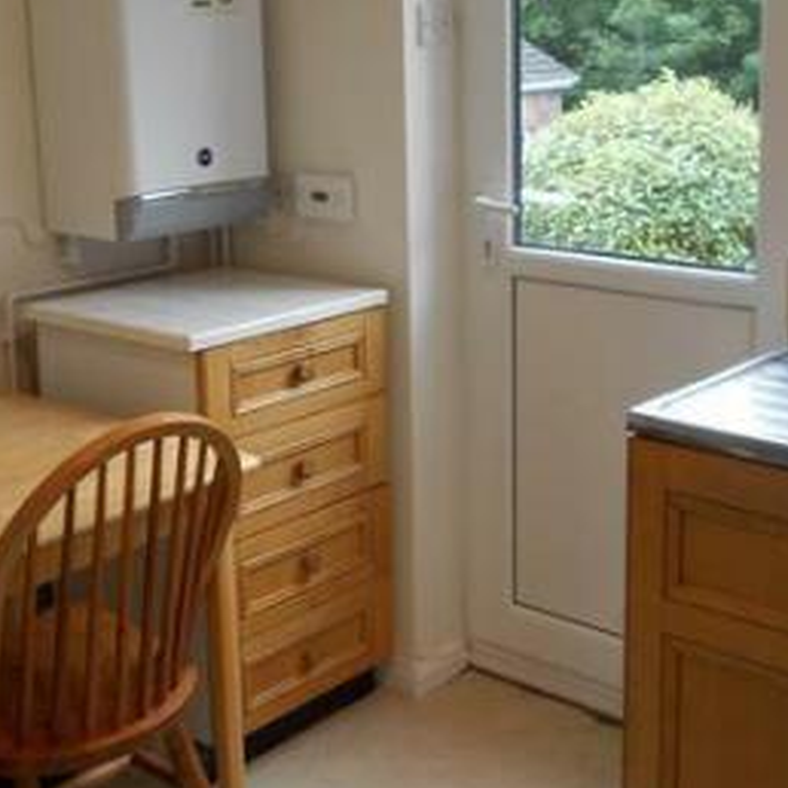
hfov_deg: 32.8
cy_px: 273
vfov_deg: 32.6
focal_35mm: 52
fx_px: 1339
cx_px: 414
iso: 80
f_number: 3.2
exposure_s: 1/30
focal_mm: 4.6
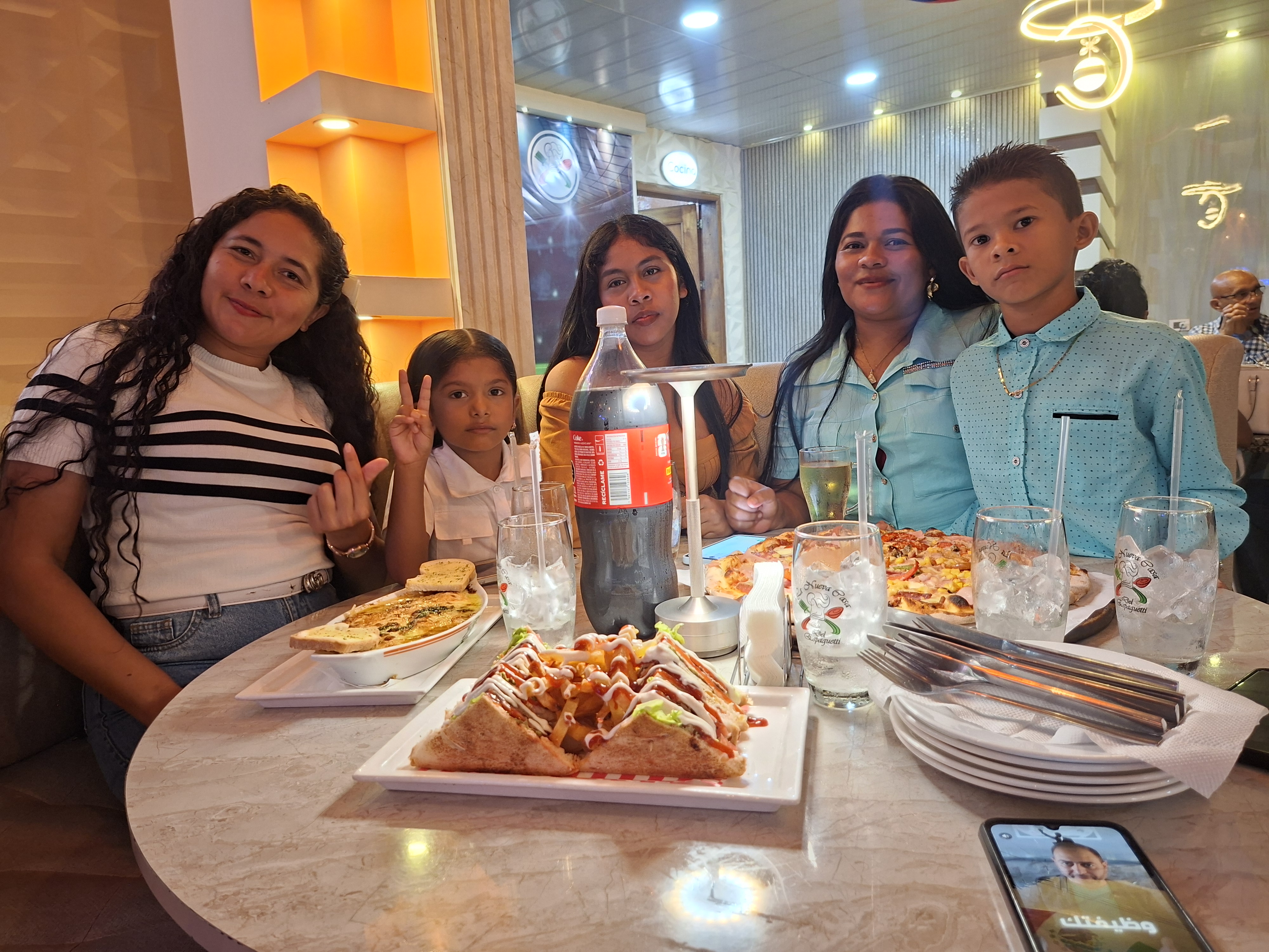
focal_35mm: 23
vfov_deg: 58.9
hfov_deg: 73.9
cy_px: 476
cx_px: 634
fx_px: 843
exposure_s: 1/30
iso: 400
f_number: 1.8
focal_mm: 5.54
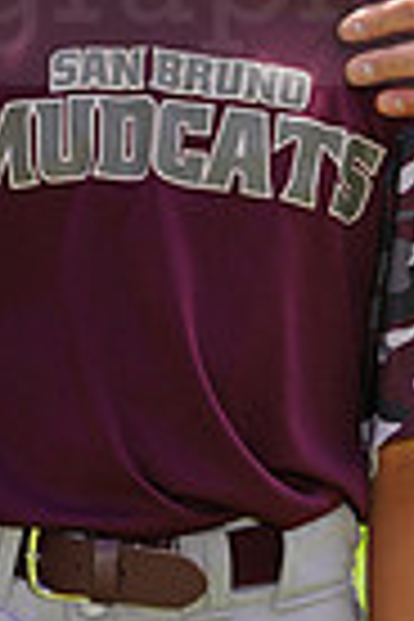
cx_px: -122
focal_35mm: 853
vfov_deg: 2.4
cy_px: -58
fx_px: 14713
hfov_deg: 1.6
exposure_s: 1/160
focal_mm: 203
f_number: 8
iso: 200
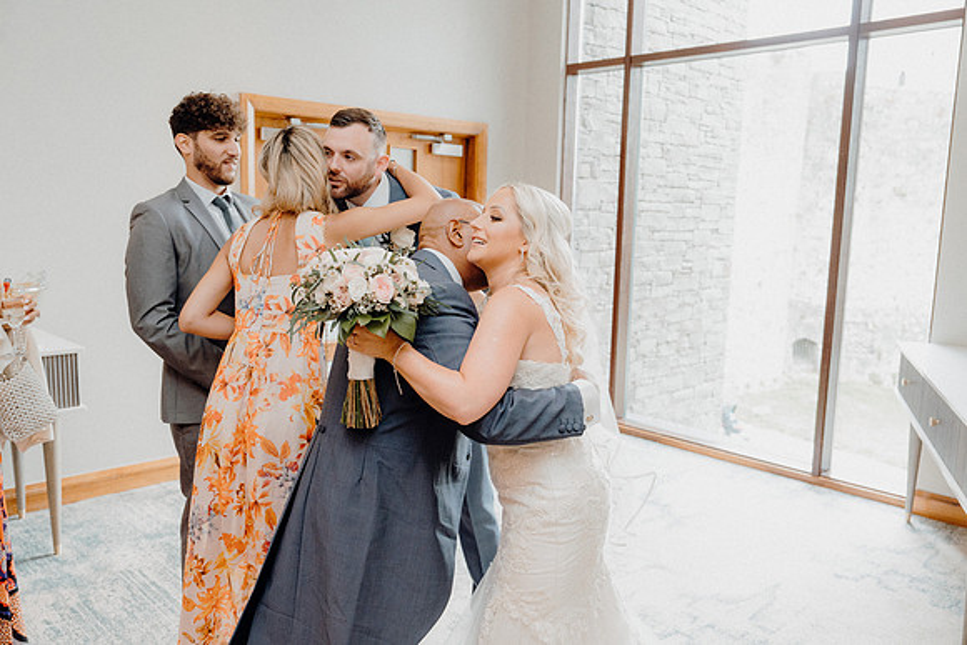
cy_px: 322
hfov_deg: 61.9
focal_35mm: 30
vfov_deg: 43.6
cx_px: 484
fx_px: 806
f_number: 3.5
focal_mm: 30
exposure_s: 1/200
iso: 2500
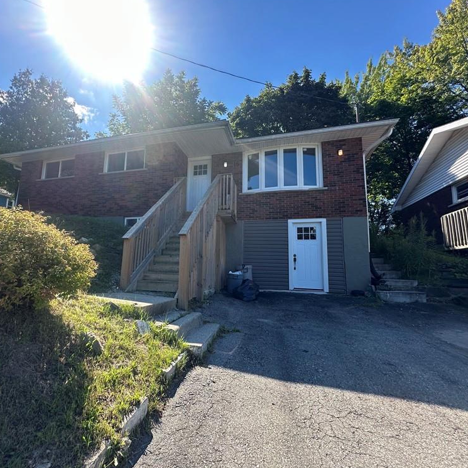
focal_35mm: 17
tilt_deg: +5.6
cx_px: 183
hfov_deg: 82.8
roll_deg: -1.9
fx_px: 260
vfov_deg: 84.0
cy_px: 234
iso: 40
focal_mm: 2.22
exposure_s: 1/940
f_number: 2.2
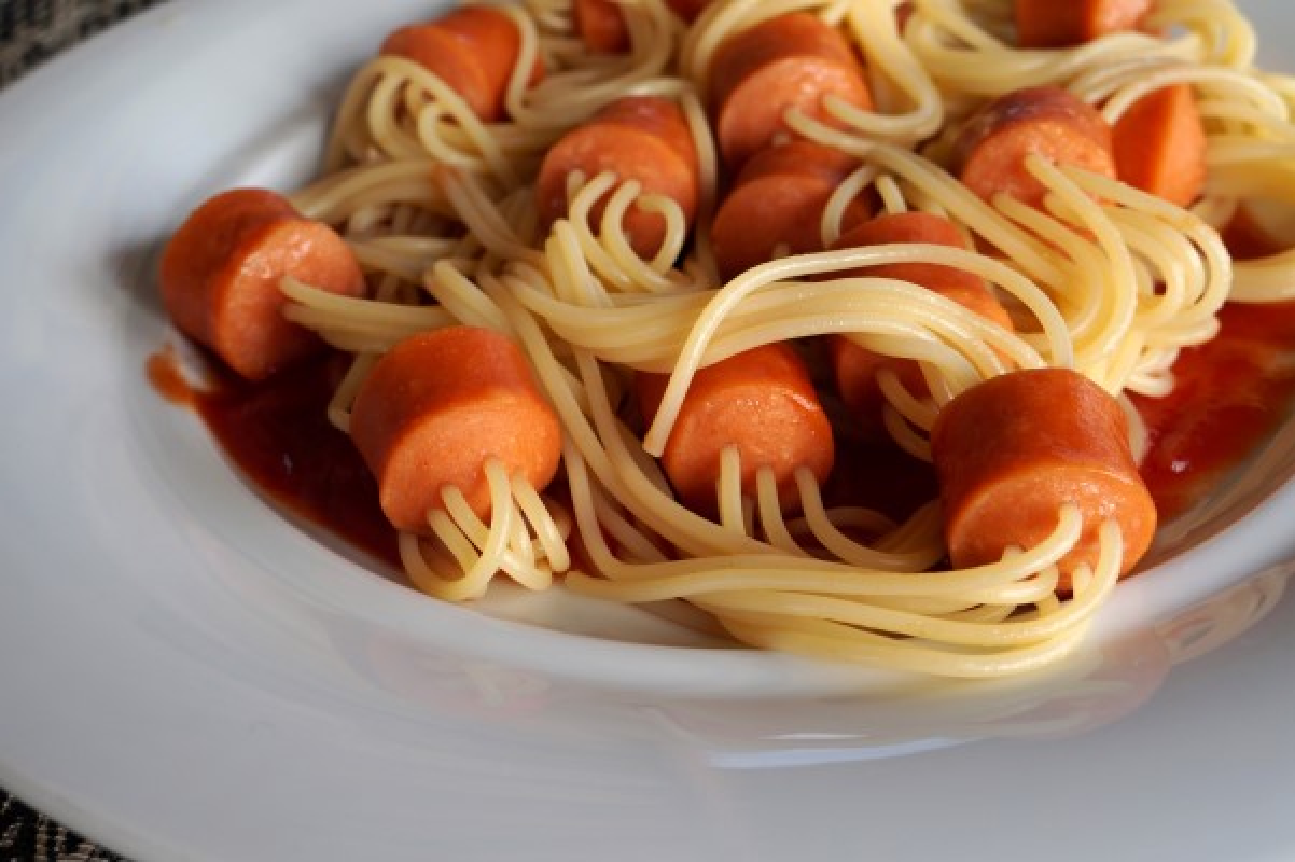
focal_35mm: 48
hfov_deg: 41.1
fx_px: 1726
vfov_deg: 28.0
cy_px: 431
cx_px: 648
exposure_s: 1/100
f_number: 8
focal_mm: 32
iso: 100
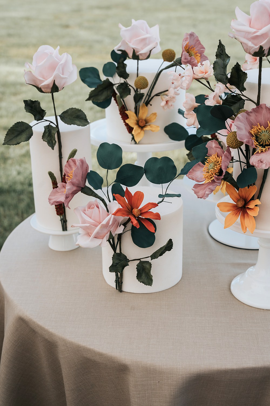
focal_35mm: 51
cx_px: 135
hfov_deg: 26.6
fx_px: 570
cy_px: 203
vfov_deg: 39.1
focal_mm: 50.7
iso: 250
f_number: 7.1
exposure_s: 1/320
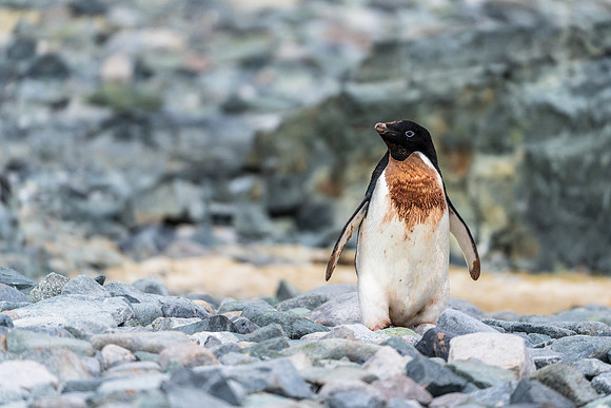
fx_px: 11126
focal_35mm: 655
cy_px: 208
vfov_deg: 2.1
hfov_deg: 3.1
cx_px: 334
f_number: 6.3
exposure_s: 1/2000
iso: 1250
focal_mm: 600
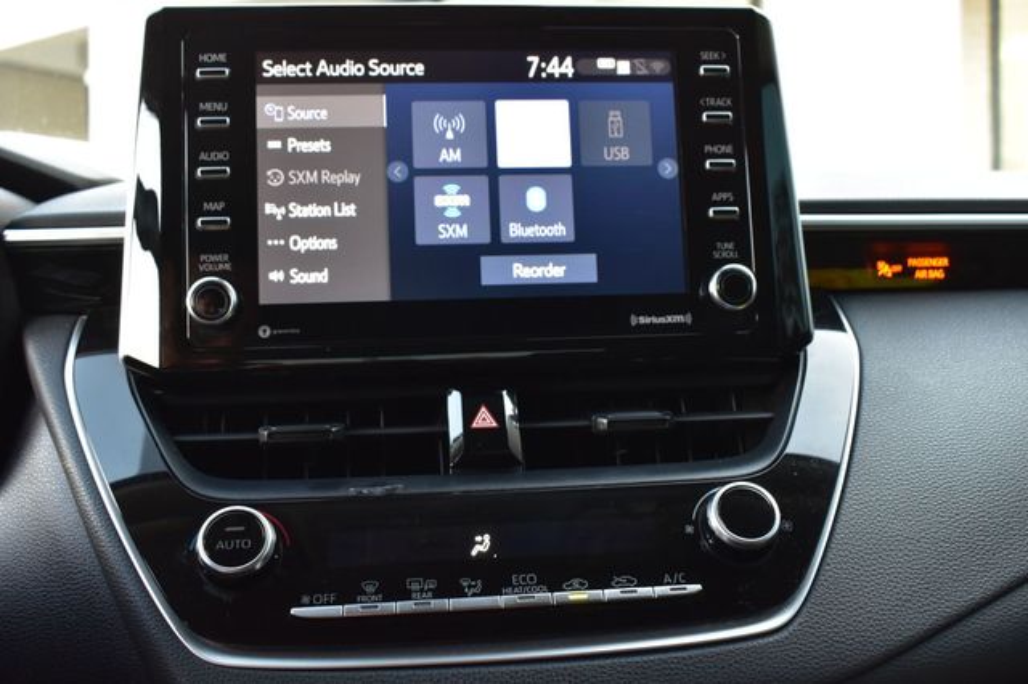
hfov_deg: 53.2
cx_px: 514
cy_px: 342
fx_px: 1027
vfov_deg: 36.8
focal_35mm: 36
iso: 900
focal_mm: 24
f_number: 6.3
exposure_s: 1/15
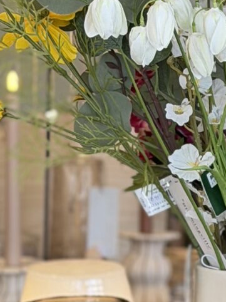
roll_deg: -2.9
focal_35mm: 255
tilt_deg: -9.4
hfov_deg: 5.6
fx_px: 2222
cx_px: 566
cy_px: 283
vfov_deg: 7.7
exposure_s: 1/100
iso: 80
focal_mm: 6.76
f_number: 1.78
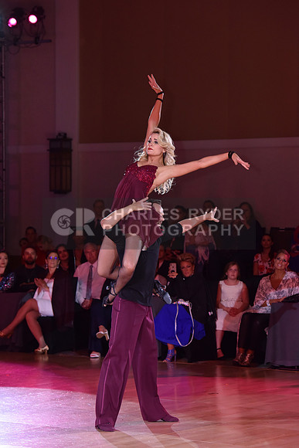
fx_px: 1618
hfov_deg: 10.6
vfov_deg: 15.8
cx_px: 150
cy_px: 224
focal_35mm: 130
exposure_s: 1/250
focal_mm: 130
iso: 1600
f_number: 5
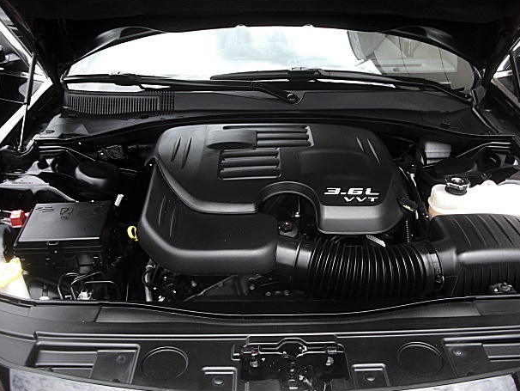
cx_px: 272
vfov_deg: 37.7
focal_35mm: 38
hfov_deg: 48.9
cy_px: 200
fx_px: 571
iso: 50
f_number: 2.8
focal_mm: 6.3
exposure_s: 1/125
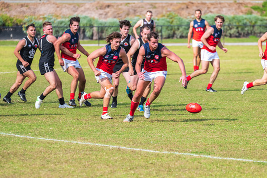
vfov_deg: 4.0
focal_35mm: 342
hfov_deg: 6.0
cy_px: 85
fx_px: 2538
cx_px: 138
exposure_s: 1/1600
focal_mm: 300
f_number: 8
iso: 800
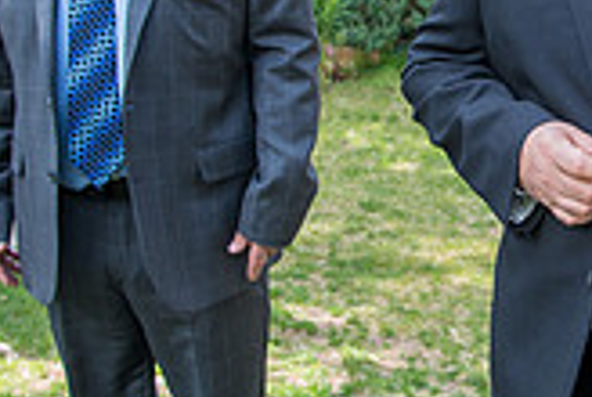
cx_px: 485
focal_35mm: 101
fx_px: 1664
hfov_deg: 19.9
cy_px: -15
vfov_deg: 13.4
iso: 160
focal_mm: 24
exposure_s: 1/320
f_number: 4
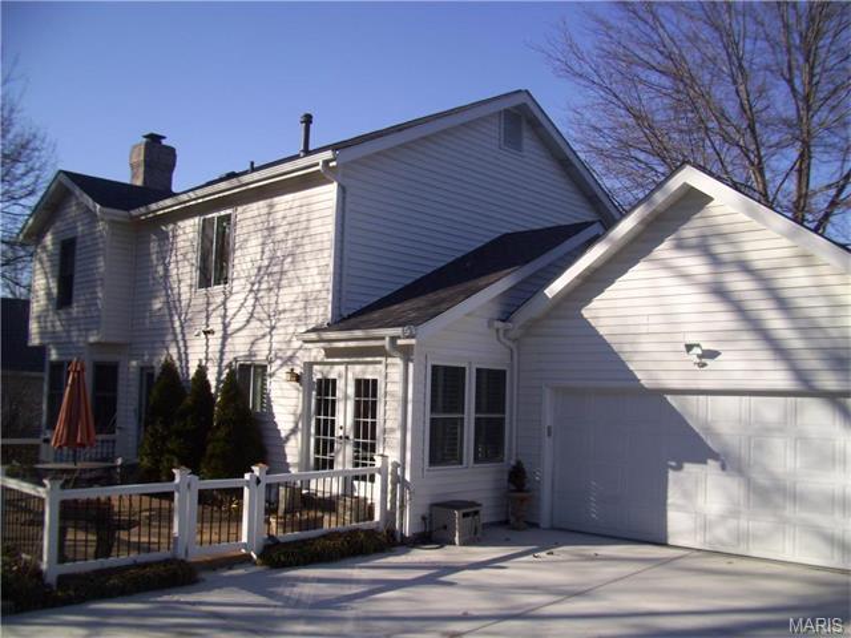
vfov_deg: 44.2
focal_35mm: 32
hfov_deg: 56.8
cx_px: 426
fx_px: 787
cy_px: 319
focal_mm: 5.7
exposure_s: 1/320
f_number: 5.6
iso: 80
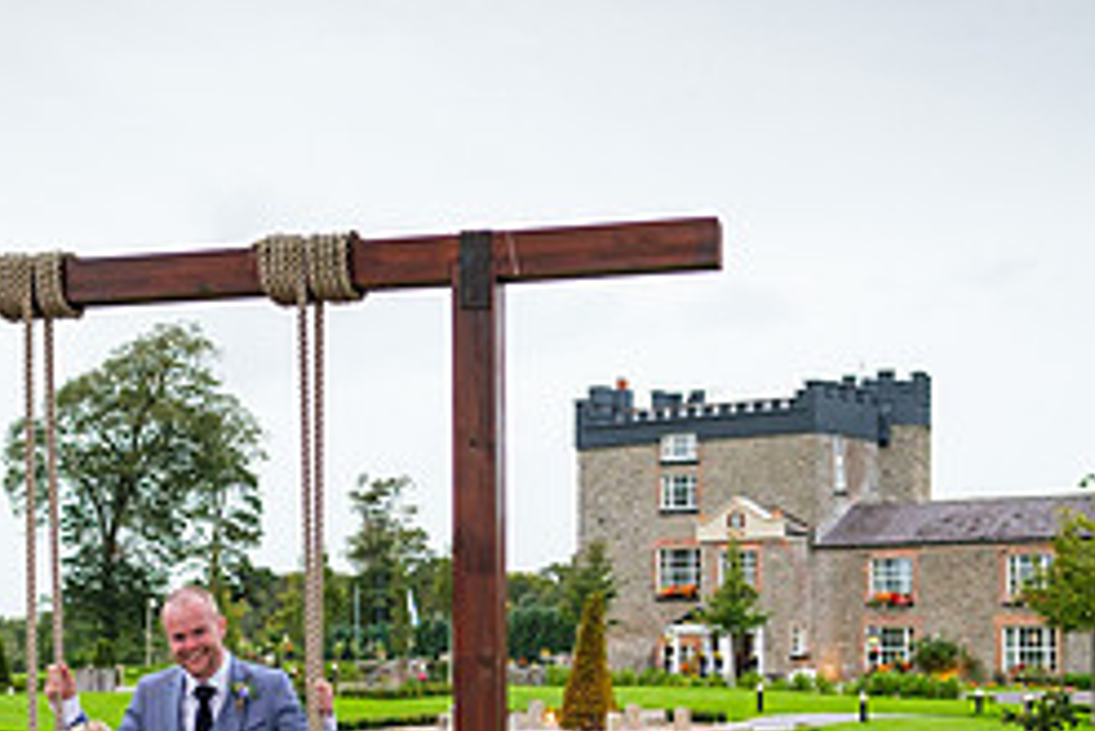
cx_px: 375
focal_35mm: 61
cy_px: 640
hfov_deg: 32.6
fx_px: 1856
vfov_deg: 21.8
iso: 200
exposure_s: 1/500
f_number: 2.2
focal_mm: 16
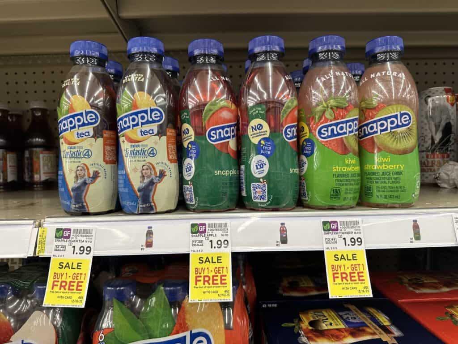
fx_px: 318
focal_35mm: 24
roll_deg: +2.1
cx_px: 229
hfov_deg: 71.6
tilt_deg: -3.4
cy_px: 172
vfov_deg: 56.8
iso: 125
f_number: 1.78
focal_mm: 6.86
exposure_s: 1/62
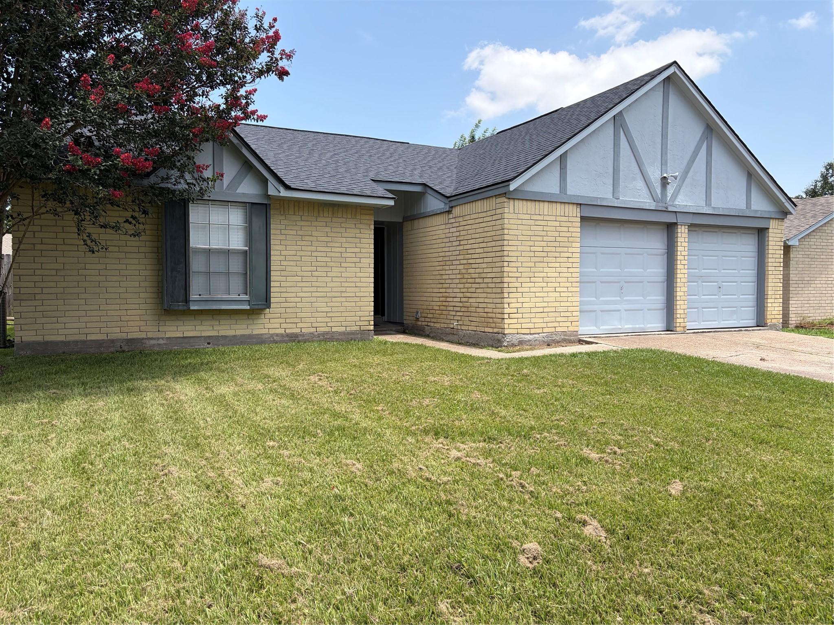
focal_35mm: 26
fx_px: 626
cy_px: 312
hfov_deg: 67.3
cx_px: 417
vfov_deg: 53.1
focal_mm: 5.96
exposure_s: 1/2208
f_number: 1.6
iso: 64
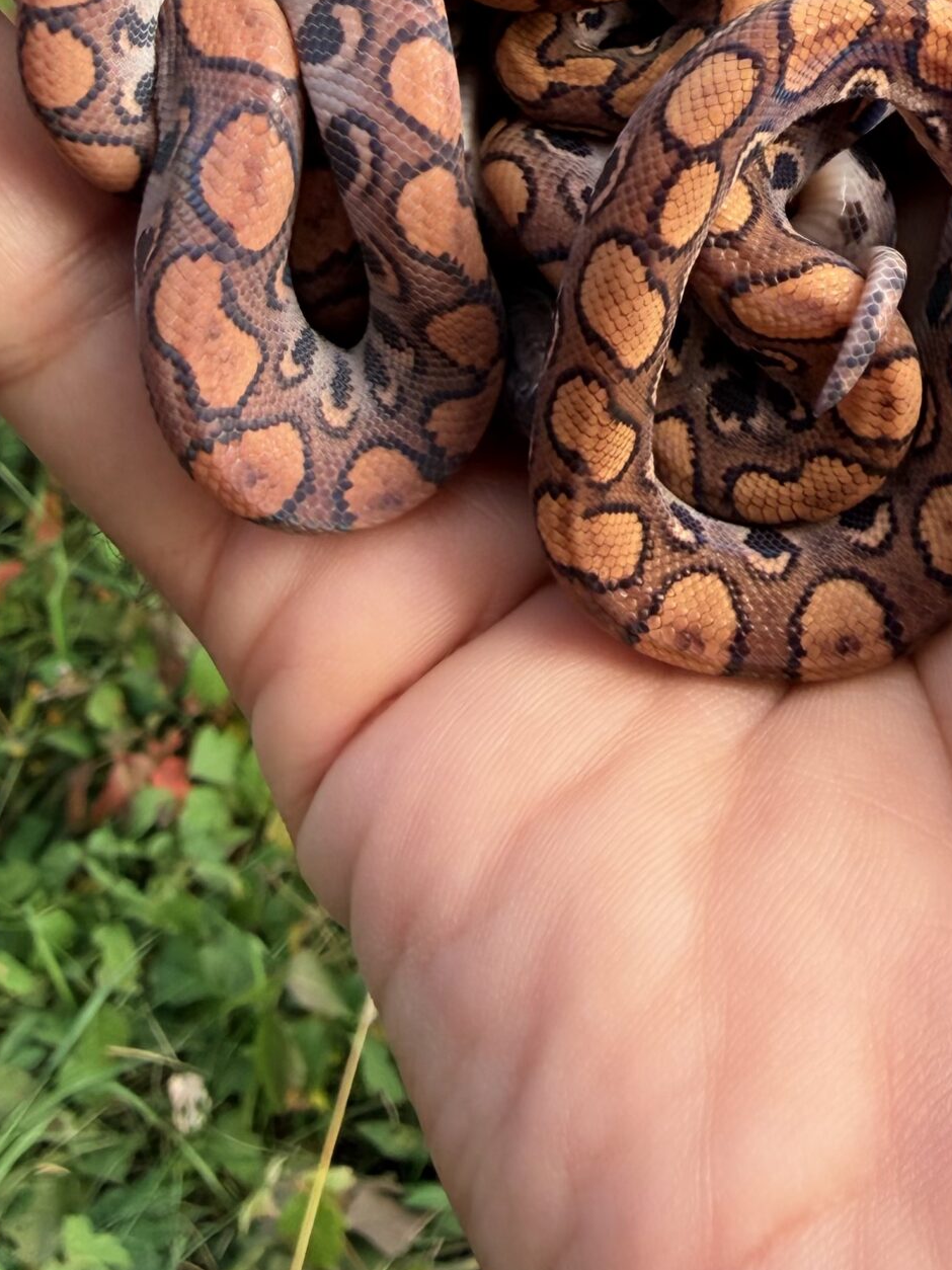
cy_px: 94
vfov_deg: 36.2
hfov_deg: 29.3
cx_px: 687
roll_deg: -1.5
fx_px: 1797
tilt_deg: -23.5
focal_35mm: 49
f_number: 2.2
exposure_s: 1/507
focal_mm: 2.22
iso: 50
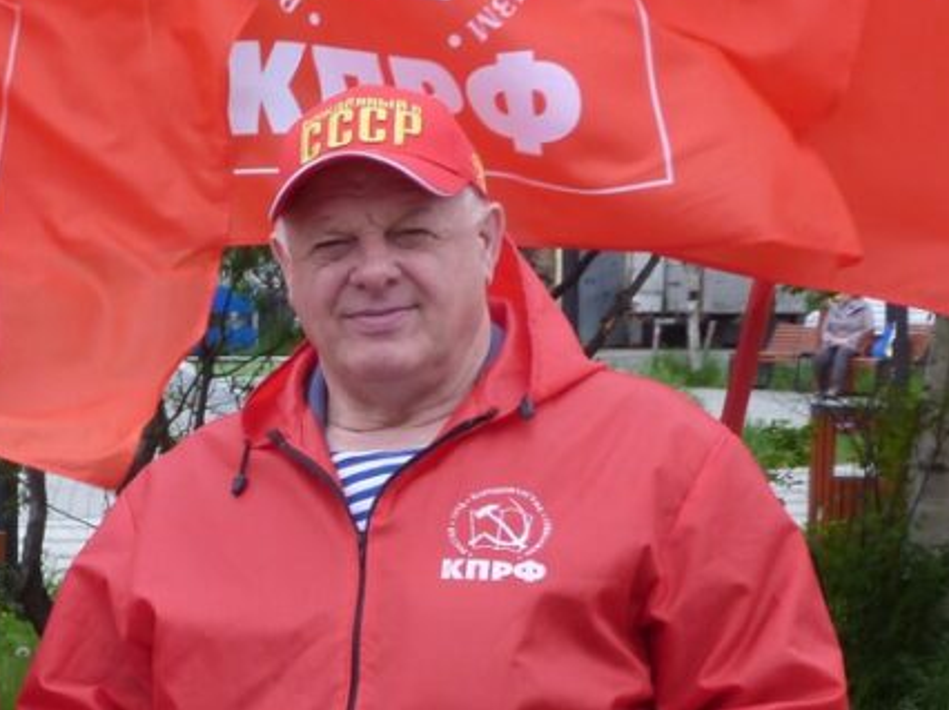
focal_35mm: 143
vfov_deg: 10.3
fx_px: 3918
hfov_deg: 13.3
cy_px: 692
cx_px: -292
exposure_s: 1/200
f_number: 4.5
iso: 80
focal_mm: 9.4
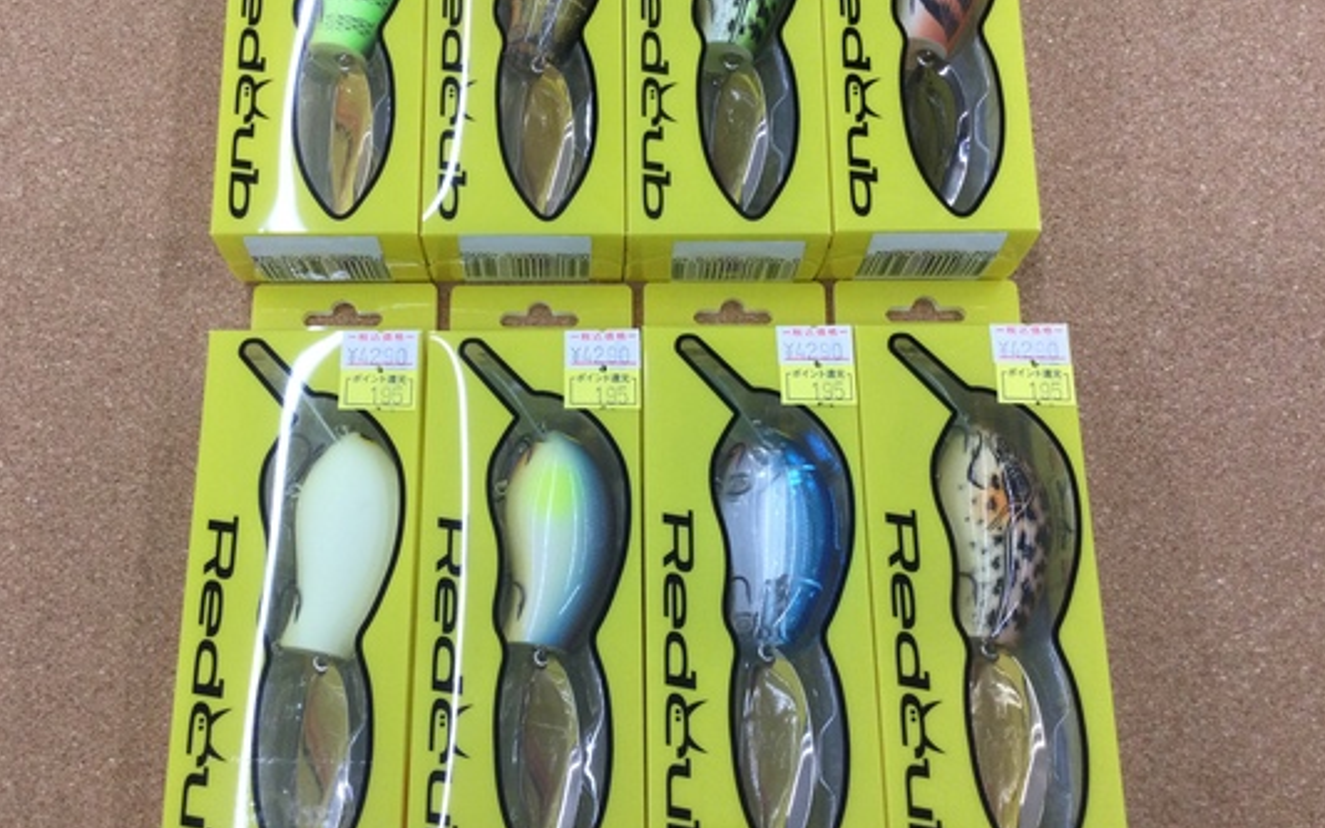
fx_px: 1336
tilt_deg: -72.1
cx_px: 612
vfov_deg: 34.4
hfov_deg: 52.7
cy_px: 388
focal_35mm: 37
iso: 32
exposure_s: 1/30
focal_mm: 3.3
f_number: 2.4
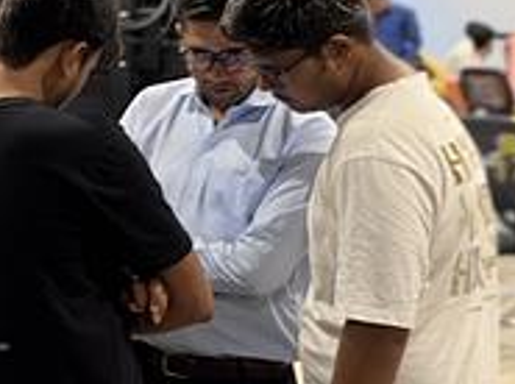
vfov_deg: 12.5
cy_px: 35
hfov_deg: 15.7
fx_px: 1737
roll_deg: +0.0
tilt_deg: -1.9
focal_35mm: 117
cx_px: -225
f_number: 1.48
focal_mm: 6.93
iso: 400
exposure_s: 1/33
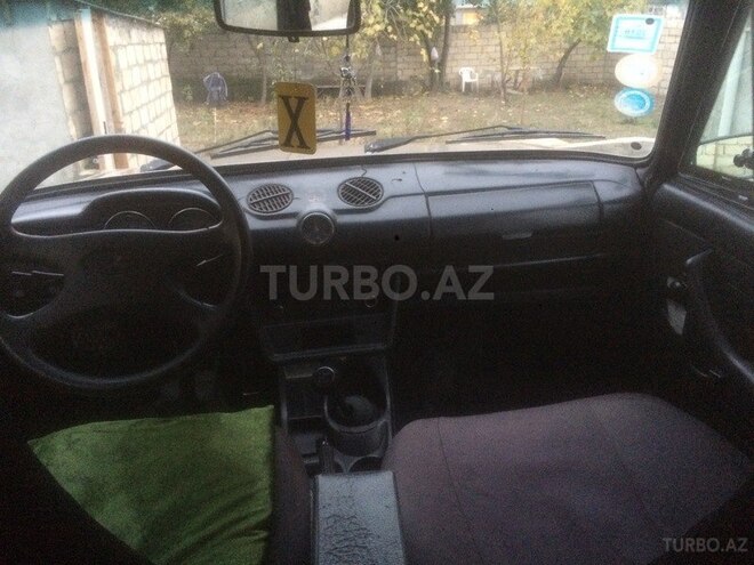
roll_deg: +2.4
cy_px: 282
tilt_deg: -22.7
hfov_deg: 61.7
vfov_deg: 48.2
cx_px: 377
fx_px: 632
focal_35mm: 29
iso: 400
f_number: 2.2
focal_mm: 4.15
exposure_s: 1/17
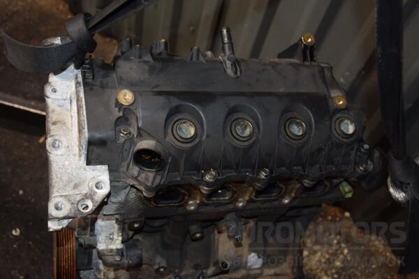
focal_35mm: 45
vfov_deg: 29.9
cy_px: 140
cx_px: 210
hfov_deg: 43.6
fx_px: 524
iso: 800
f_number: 5
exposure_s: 1/60
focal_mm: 30
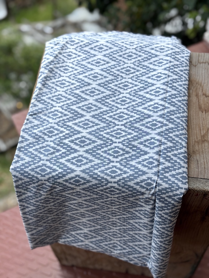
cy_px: 139
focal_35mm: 48
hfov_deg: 30.3
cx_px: 104
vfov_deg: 39.7
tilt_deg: -57.3
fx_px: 386
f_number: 1.78
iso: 64
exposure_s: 1/1366
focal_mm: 6.76
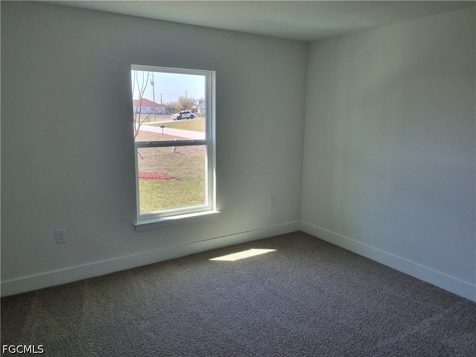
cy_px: 178
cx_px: 238
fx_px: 358
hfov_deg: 67.3
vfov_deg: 53.1
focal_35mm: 26
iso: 50
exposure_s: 1/151
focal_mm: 5.4
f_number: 1.8
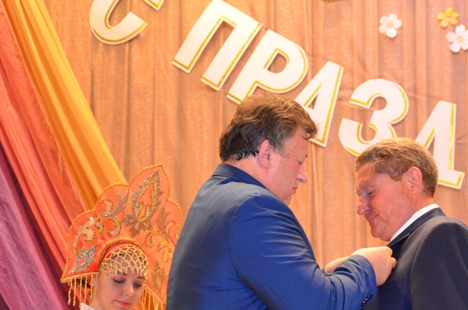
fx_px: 1336
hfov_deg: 19.7
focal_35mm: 103
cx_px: 355
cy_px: 253
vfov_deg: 13.2
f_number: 4.5
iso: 2000
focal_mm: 40
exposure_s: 1/60
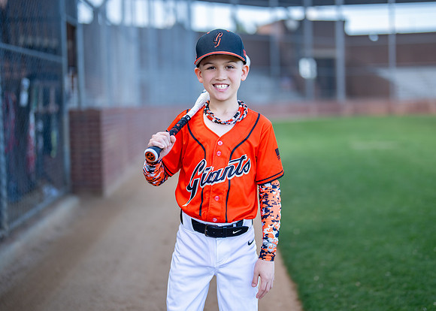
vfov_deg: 25.3
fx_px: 694
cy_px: 149
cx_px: 232
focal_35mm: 56
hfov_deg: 34.8
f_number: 1.2
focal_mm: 50
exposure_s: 1/1600
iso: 125
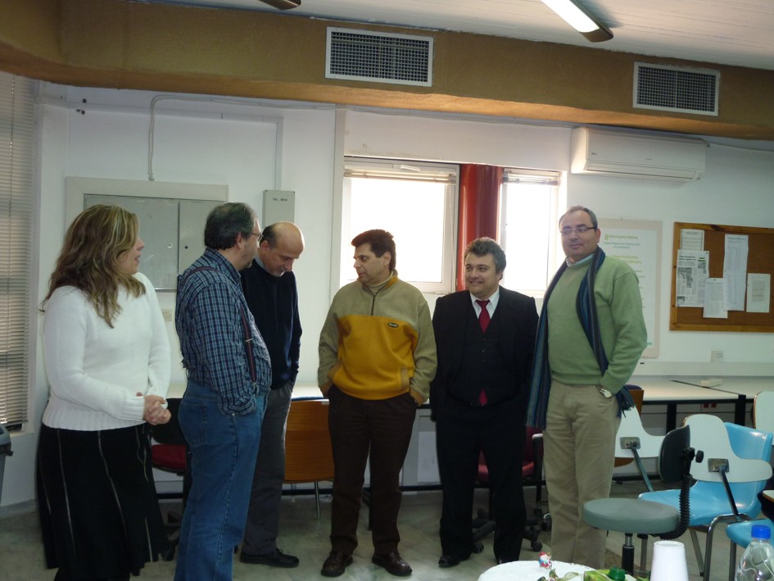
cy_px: 290
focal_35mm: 42
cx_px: 387
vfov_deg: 34.4
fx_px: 939
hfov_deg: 44.8
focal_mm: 6.9
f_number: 3
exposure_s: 1/30
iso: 125
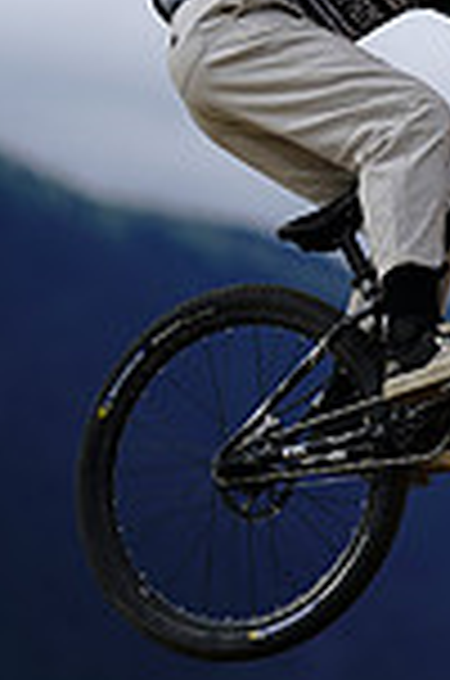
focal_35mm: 508
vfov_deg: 4.1
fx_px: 9568
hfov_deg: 2.7
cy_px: -185
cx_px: 634
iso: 160
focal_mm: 170
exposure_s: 1/1600
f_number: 2.8
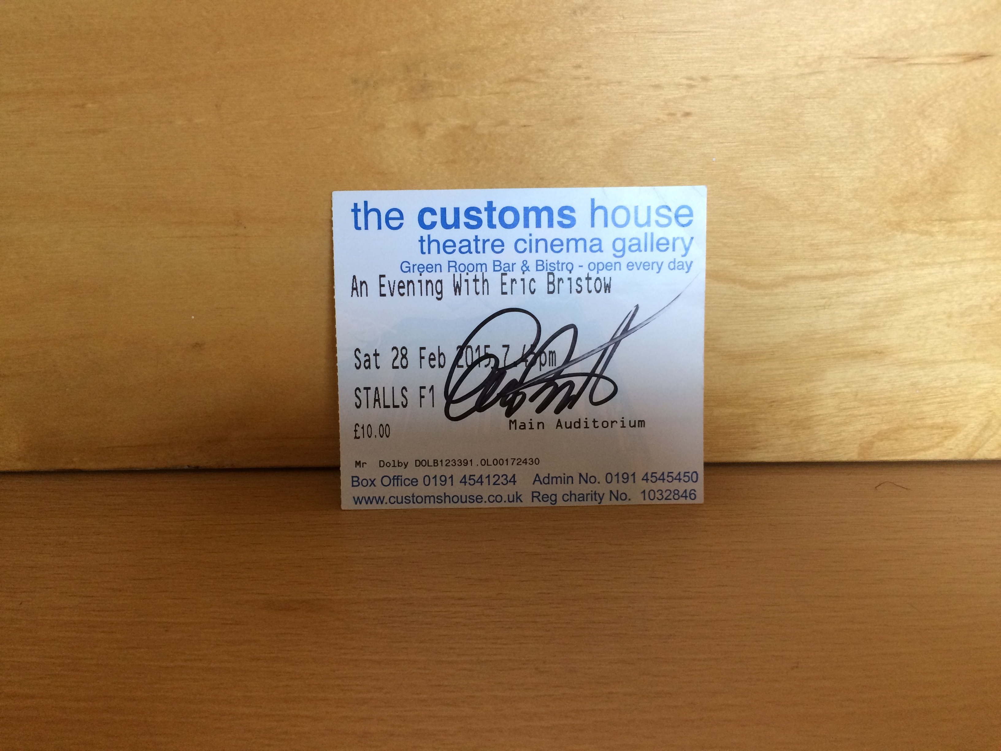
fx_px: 839
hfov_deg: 61.7
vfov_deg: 48.2
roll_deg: +1.0
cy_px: 376
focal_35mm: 29
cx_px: 500
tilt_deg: -18.8
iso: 160
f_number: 2.2
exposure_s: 1/30
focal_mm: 4.15
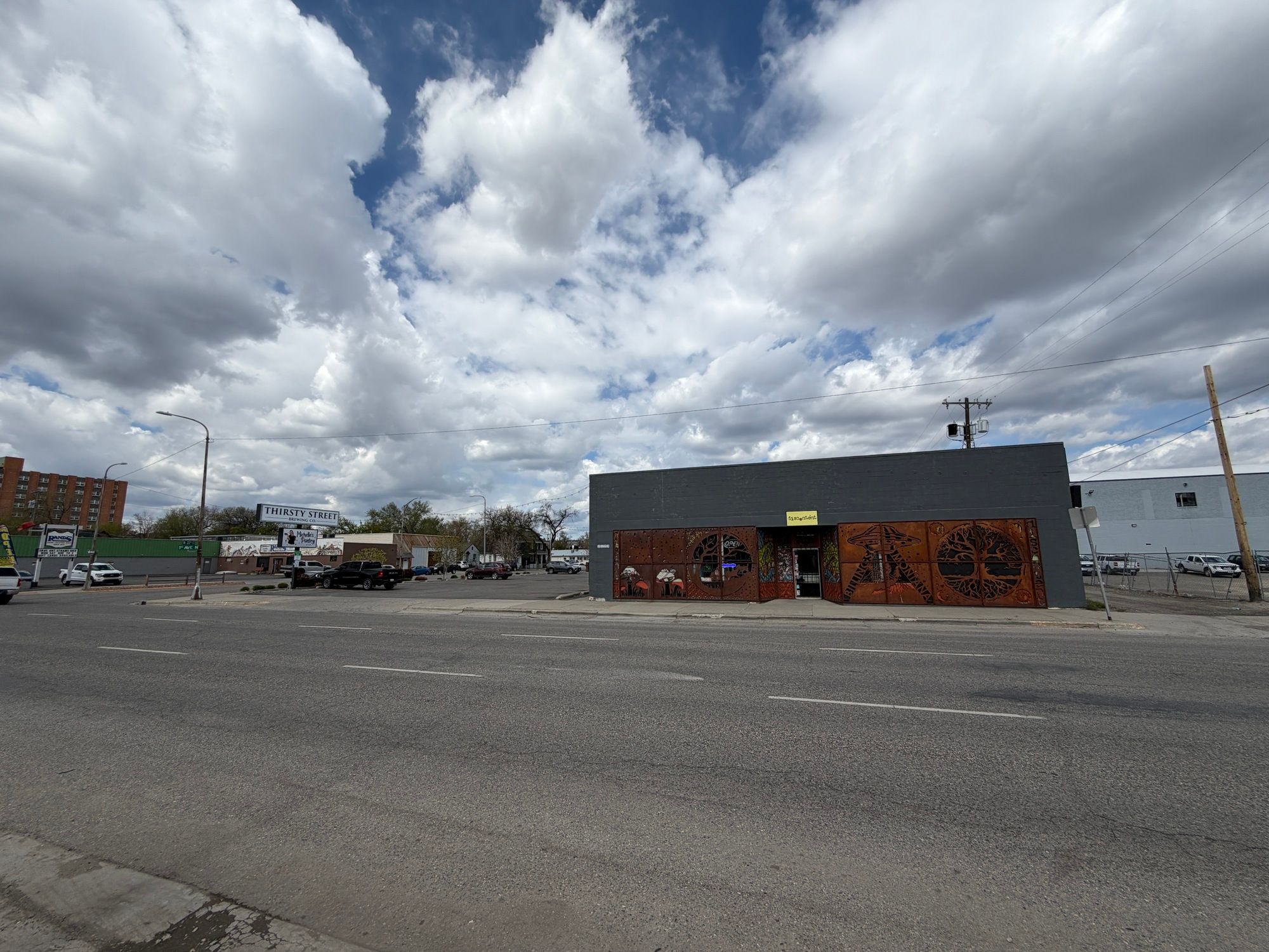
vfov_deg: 85.7
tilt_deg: +8.6
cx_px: 634
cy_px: 476
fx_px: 513
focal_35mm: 14
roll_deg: +1.1
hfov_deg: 102.1
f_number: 2.2
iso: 20
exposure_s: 1/1745
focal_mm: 2.22
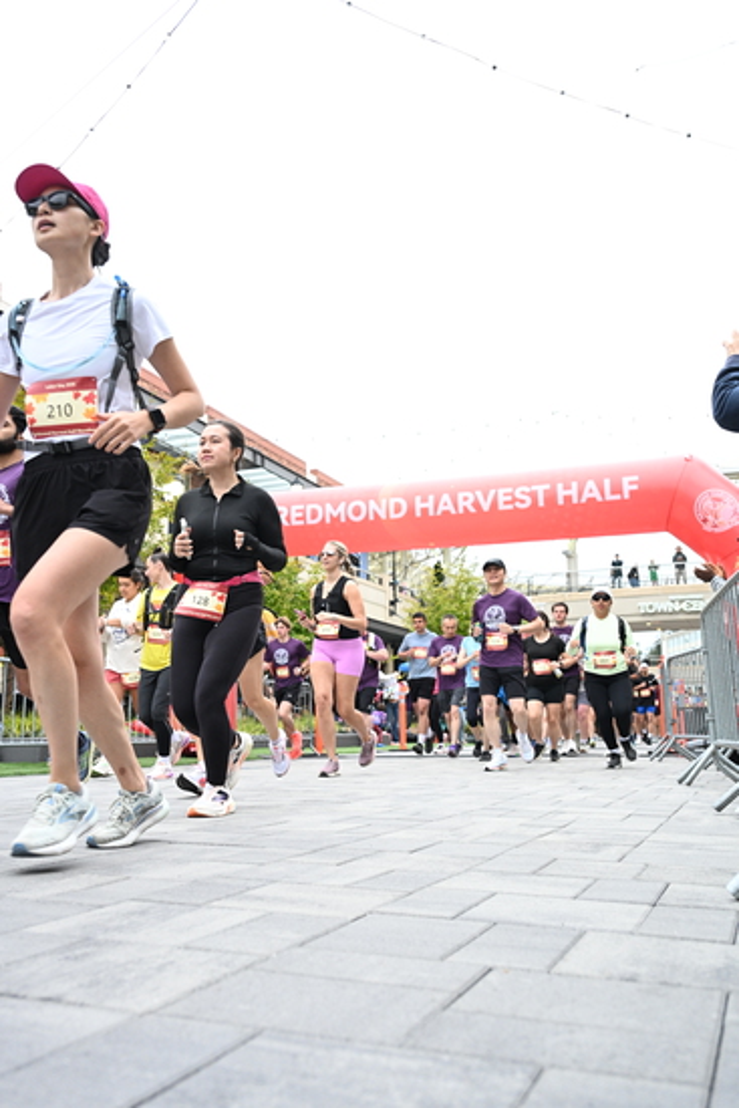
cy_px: 554
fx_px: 954
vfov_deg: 60.3
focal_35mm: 31
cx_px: 370
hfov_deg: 42.3
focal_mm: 31
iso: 2000
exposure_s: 1/640
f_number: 4
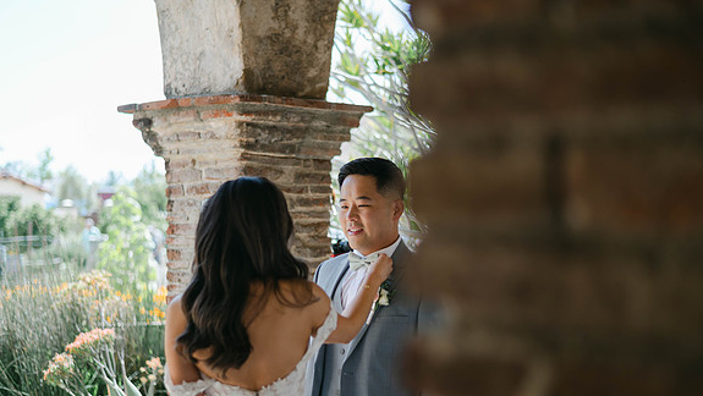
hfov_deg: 37.8
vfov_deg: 21.8
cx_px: 352
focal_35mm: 55
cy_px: 232
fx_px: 1026
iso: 100
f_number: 2
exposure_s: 1/800
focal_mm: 50
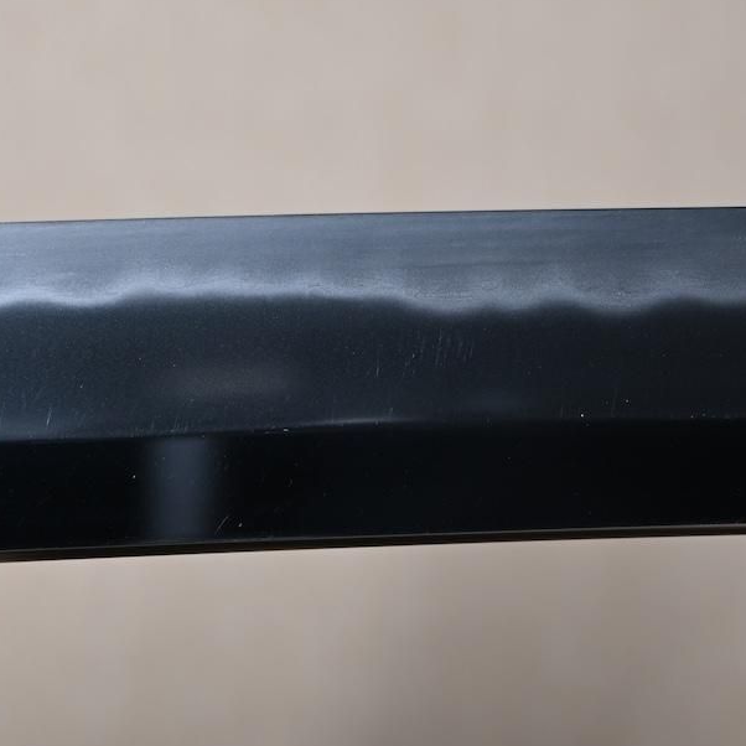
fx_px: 4047
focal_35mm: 166
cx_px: 338
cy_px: 331
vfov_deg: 10.5
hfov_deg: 10.5
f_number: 5
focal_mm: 56
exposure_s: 1
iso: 100
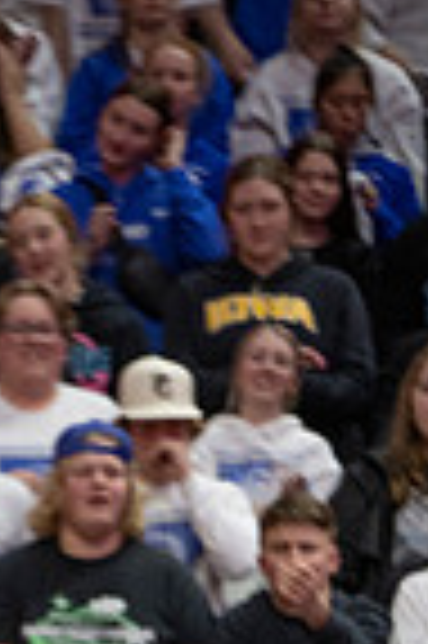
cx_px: -45
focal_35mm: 629
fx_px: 11244
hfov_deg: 2.2
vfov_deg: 3.3
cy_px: 1000
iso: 2500
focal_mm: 200
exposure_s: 1/640
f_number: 2.8
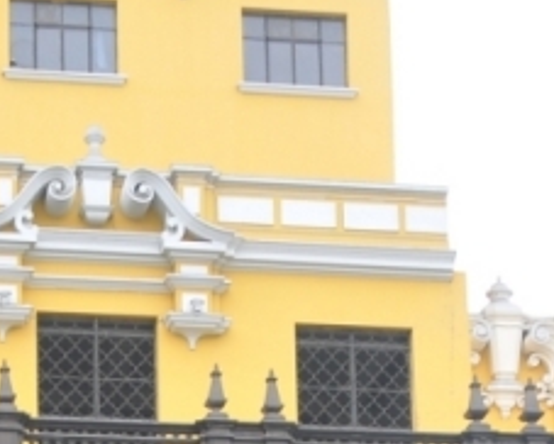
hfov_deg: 12.6
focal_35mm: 152
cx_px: 103
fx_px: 2494
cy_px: 822
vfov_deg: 9.6
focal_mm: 24
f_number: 5.6
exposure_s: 1/125
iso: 200
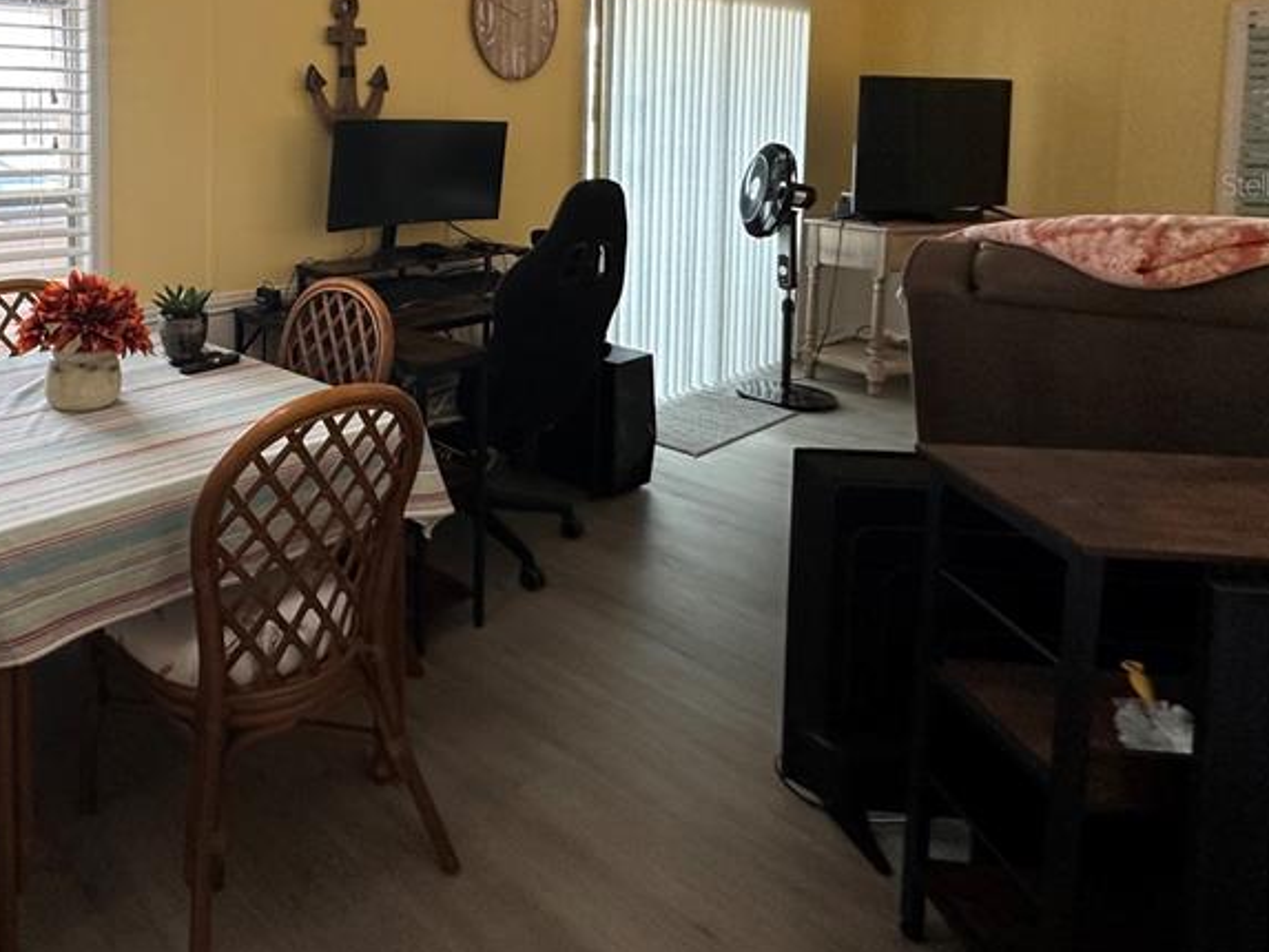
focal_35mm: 25
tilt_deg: -2.2
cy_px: 184
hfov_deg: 62.4
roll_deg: -0.3
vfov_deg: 51.3
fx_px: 917
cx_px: 221
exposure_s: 1/120
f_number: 2.2
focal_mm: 2.22
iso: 250
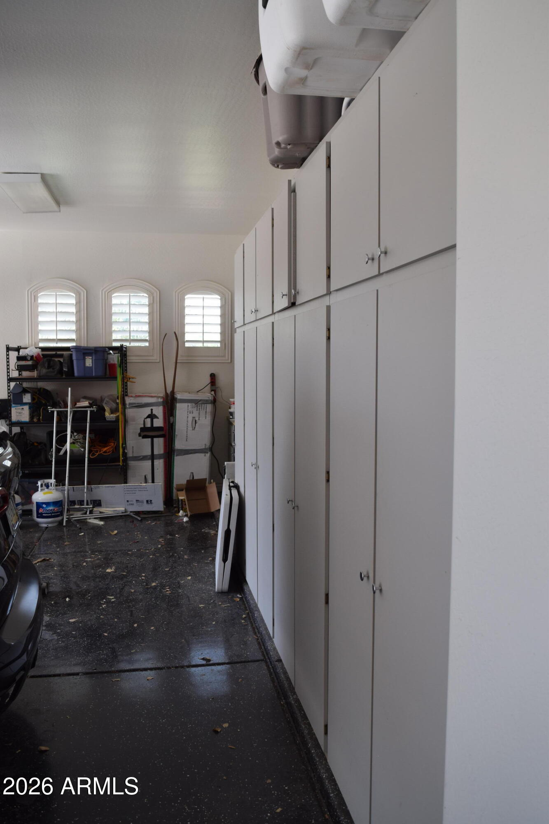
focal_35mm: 32
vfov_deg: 59.5
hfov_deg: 41.7
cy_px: 412
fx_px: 721
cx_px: 274
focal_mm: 21
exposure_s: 1/125
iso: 400
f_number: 5.6
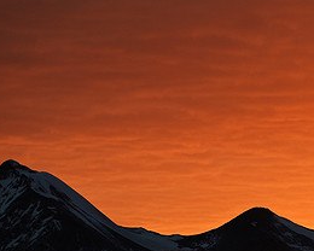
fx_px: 3596
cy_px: 135
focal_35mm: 387
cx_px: 260
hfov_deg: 5.0
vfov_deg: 4.0
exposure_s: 1/250
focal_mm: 185
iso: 200
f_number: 5.6
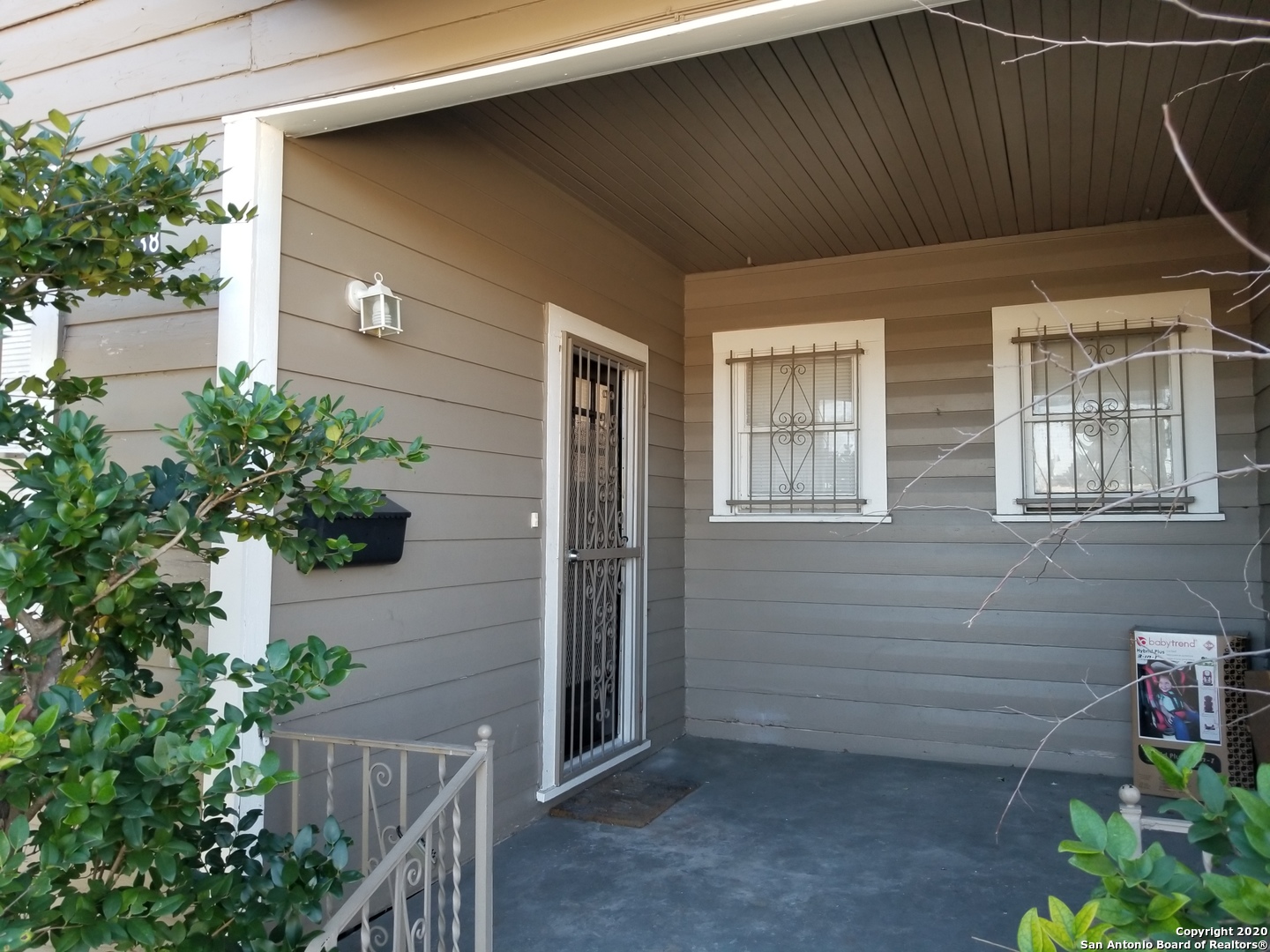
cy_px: 476
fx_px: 954
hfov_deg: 67.3
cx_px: 635
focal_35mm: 26
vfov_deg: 53.1
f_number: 1.7
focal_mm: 4.25
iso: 64
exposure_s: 1/120
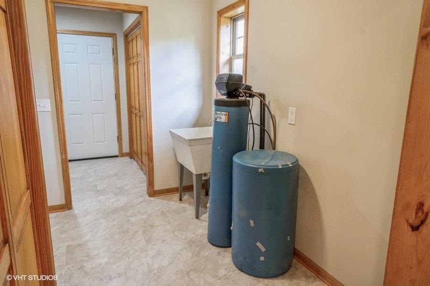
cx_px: 215
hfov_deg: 73.8
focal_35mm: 24
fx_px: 286
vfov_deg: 53.0
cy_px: 143
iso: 200
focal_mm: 16
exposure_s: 1/3
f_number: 8
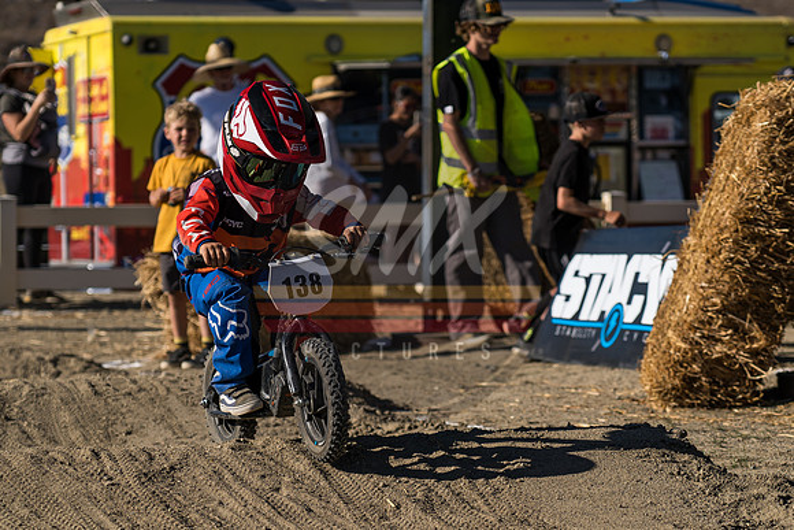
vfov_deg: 8.7
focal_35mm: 157
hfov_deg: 13.1
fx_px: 3463
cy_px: 265
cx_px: 397
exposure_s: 1/2000
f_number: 4
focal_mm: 105
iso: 125
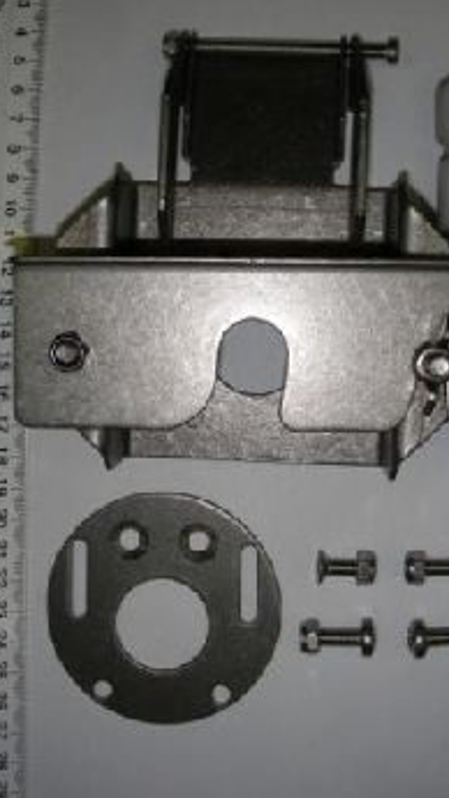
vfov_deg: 48.4
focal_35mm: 42
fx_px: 889
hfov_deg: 28.2
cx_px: 293
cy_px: 400
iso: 50
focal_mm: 6.3
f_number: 6.8
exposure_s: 1/60.1
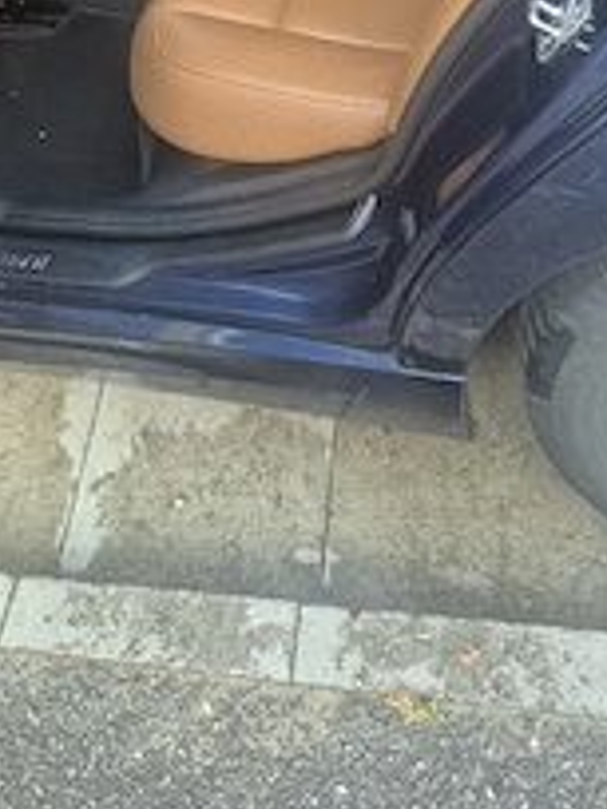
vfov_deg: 38.0
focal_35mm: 45
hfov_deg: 31.9
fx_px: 1052
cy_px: 24
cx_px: 206
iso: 125
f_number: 1.8
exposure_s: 1/100
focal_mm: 5.4
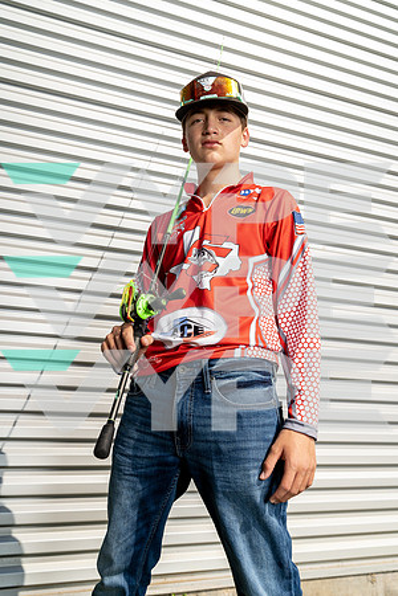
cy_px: 298
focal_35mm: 31
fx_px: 514
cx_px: 199
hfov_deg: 42.3
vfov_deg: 60.3
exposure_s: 1/250
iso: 100
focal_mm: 31
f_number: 8
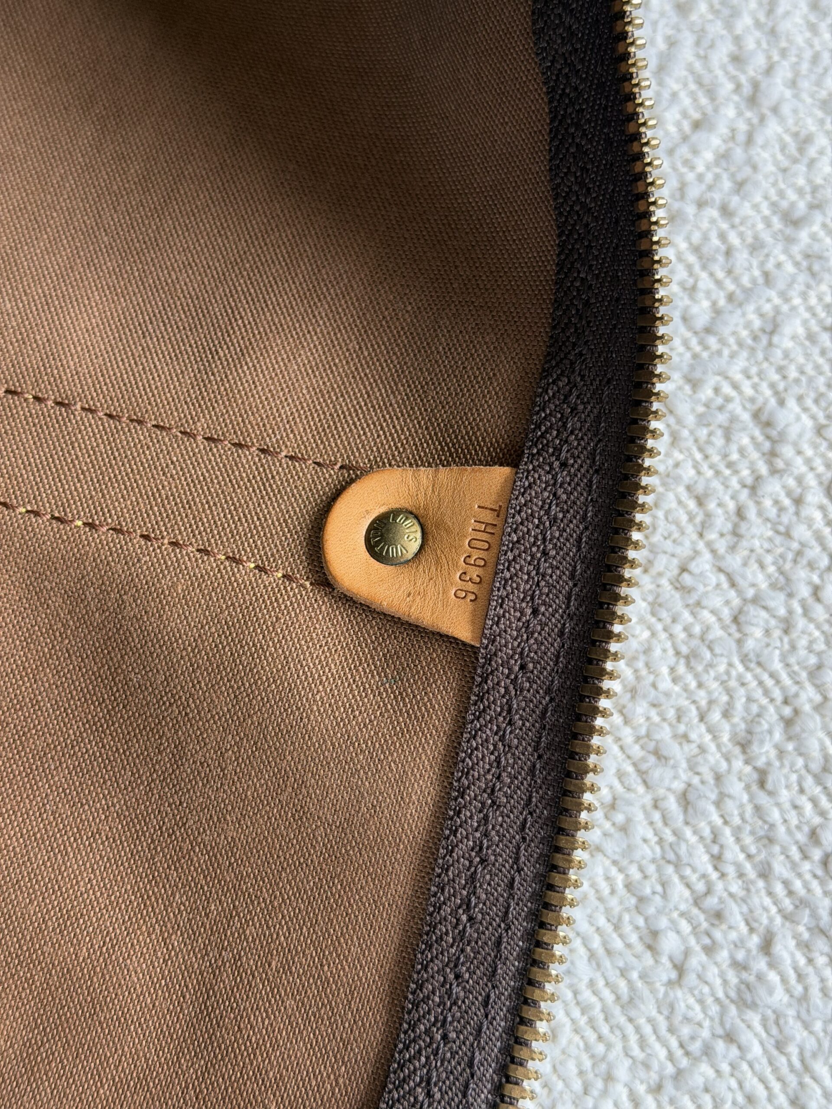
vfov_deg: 39.7
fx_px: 1538
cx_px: 416
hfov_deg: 30.3
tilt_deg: -72.7
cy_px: 554
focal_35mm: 48
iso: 80
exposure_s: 1/121
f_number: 1.78
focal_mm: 6.76
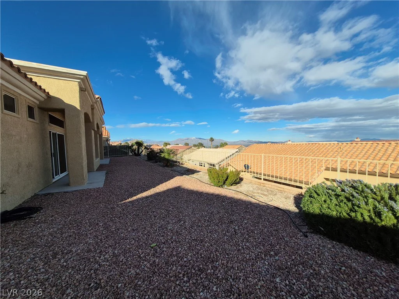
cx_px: 200
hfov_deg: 106.2
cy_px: 150
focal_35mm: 13
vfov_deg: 89.9
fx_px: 150
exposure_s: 1/2208
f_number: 2.2
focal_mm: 1.74
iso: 50
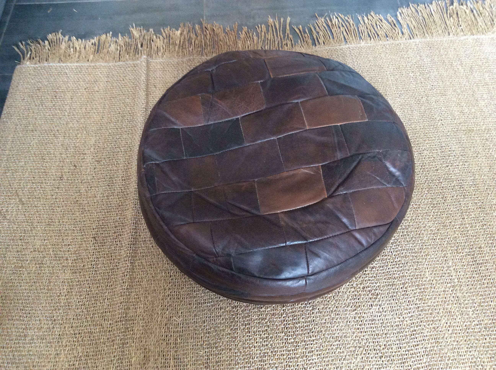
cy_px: 185
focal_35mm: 32
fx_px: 458
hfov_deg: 56.9
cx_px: 248
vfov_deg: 44.1
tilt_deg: -59.4
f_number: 2.4
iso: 200
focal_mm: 3.3
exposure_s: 1/25
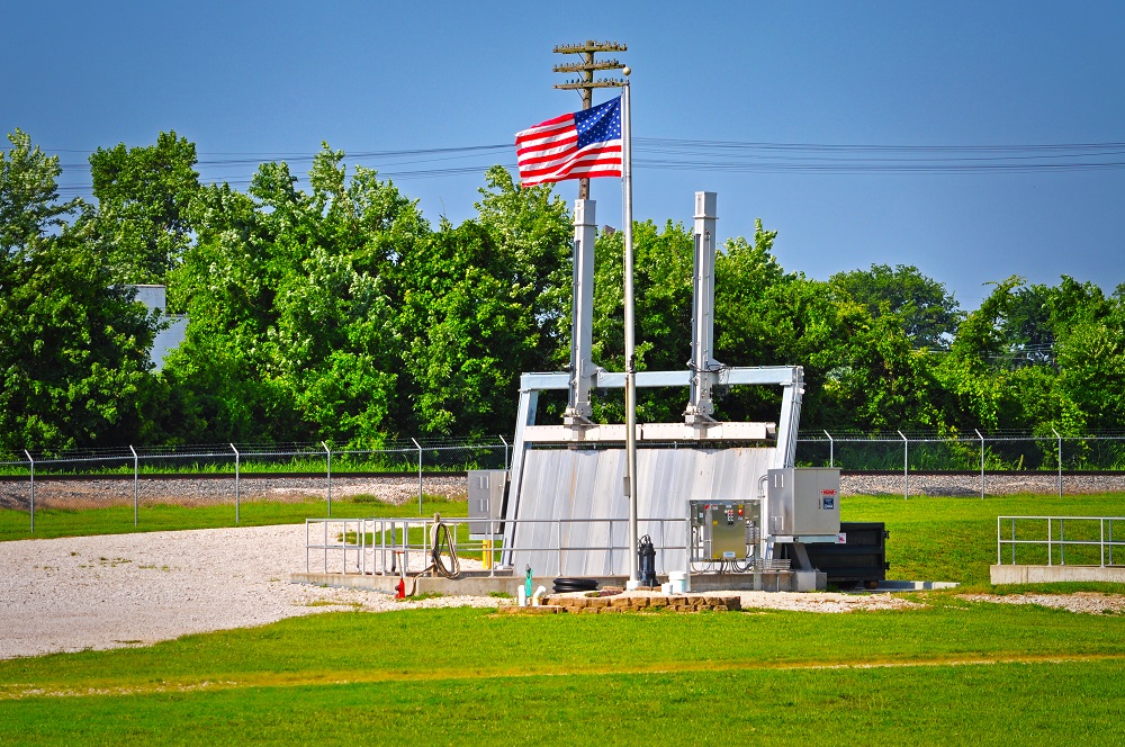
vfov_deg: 7.9
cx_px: 562
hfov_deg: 11.8
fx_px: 5430
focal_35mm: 174
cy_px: 374
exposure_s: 1/400
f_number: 11
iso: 200
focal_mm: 116
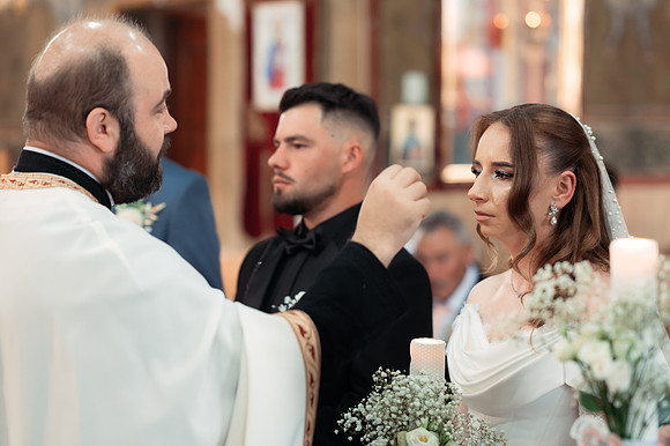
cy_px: 231
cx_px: 362
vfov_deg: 14.6
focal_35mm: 93
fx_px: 1735
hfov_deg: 21.9
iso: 1600
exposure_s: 1/320
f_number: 2.2
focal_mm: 85
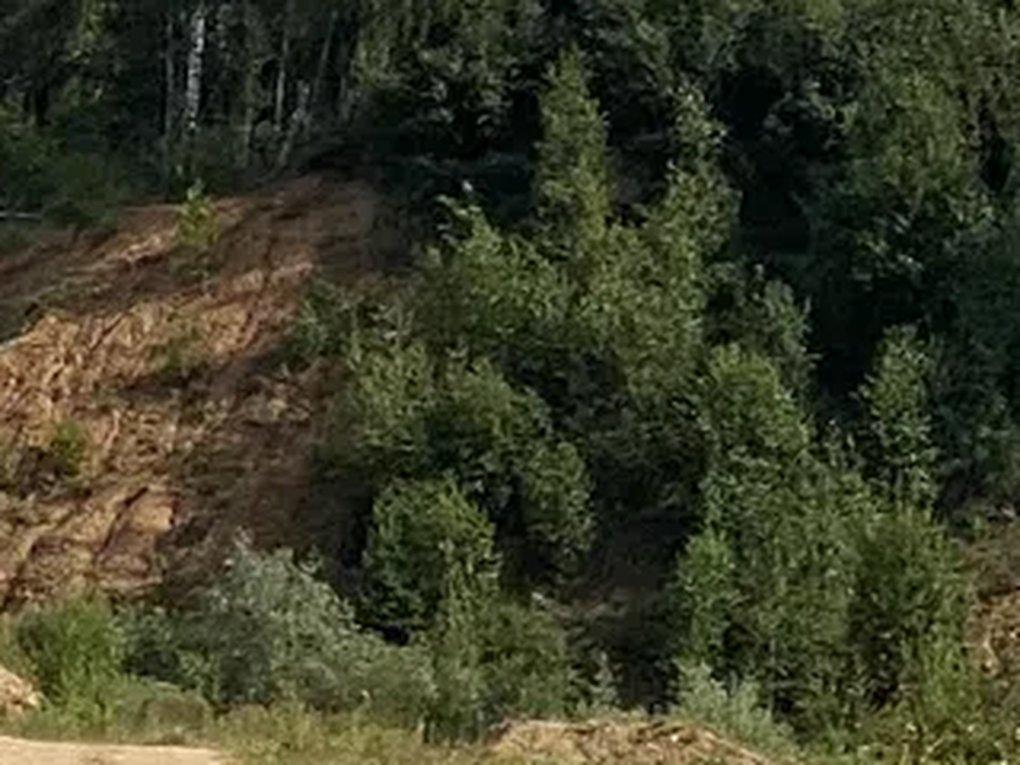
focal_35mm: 390
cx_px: -2203
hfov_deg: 4.8
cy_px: -994
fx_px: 11492
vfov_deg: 3.8
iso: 20
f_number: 2
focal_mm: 6
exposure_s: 1/2994
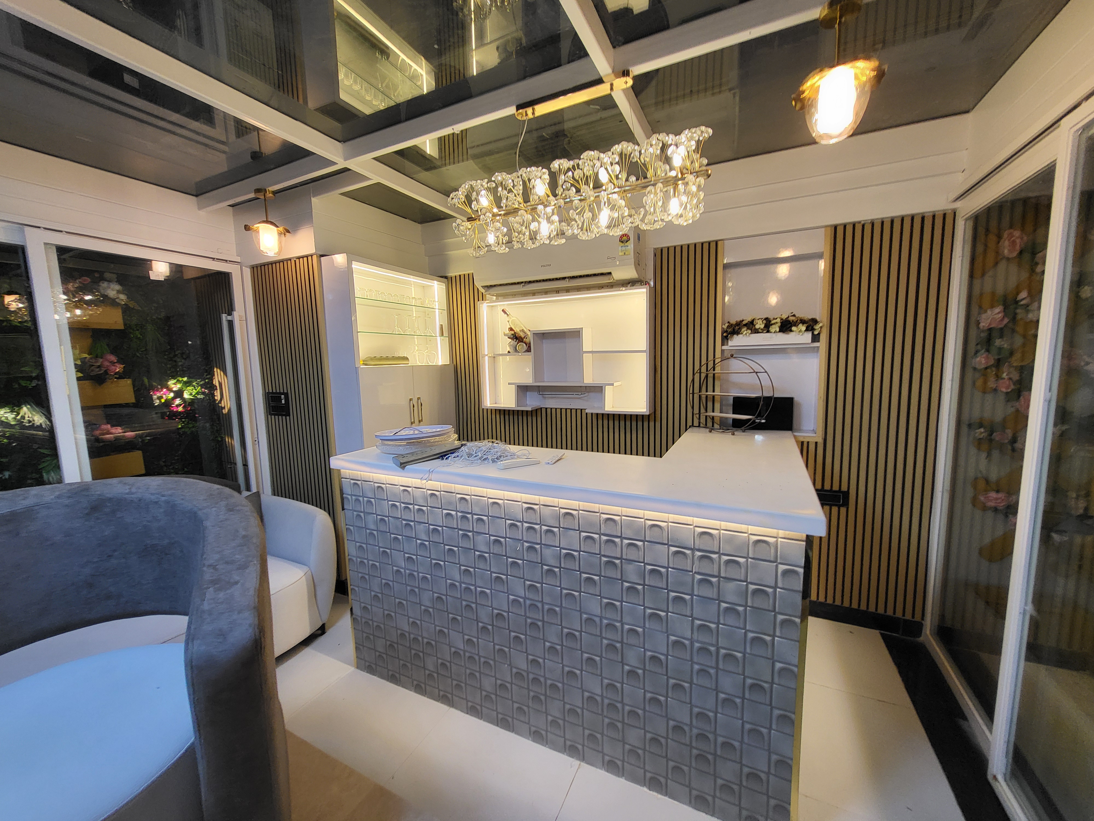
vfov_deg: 89.9
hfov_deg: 106.2
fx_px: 411
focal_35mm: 13
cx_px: 547
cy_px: 410
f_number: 2.2
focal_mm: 1.74
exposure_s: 1/50
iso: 64
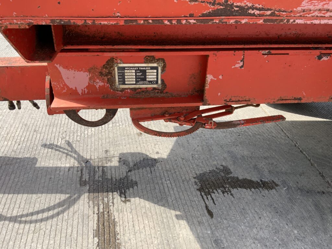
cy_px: 124
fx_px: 278
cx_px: 166
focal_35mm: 29
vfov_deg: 48.2
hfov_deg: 61.7
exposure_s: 1/534
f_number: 1.8
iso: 16
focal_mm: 3
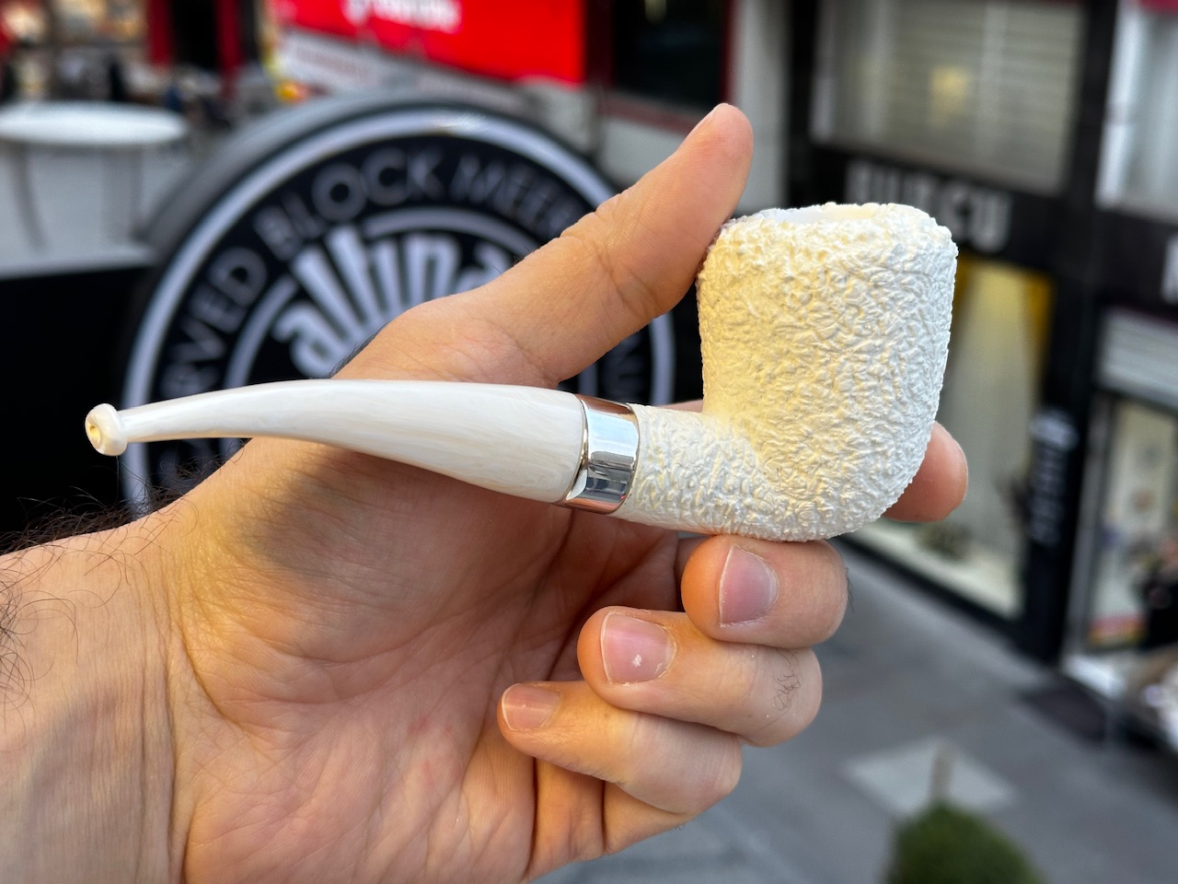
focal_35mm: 48
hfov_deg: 39.7
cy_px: 442
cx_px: 589
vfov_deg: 30.3
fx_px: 1633
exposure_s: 1/50
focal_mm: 6.86
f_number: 1.78
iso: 50
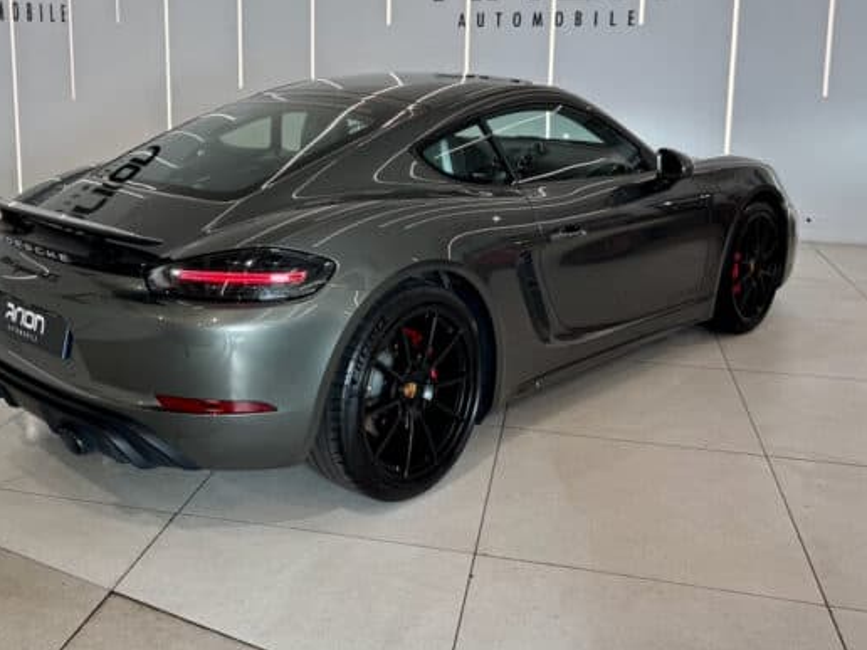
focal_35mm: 37
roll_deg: -0.3
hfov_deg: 49.8
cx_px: 341
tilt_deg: -8.1
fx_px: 927
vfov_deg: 37.8
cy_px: 174
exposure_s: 1/100
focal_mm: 6.76
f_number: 1.78
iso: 50
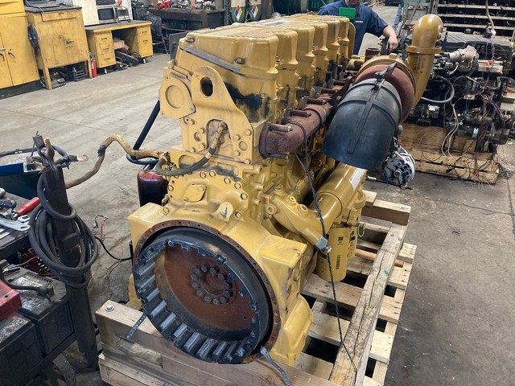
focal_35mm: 28
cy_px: 193
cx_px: 258
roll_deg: -1.3
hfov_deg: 63.4
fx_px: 417
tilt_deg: -28.1
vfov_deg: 49.7
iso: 320
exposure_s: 1/40
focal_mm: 3.99
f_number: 1.8
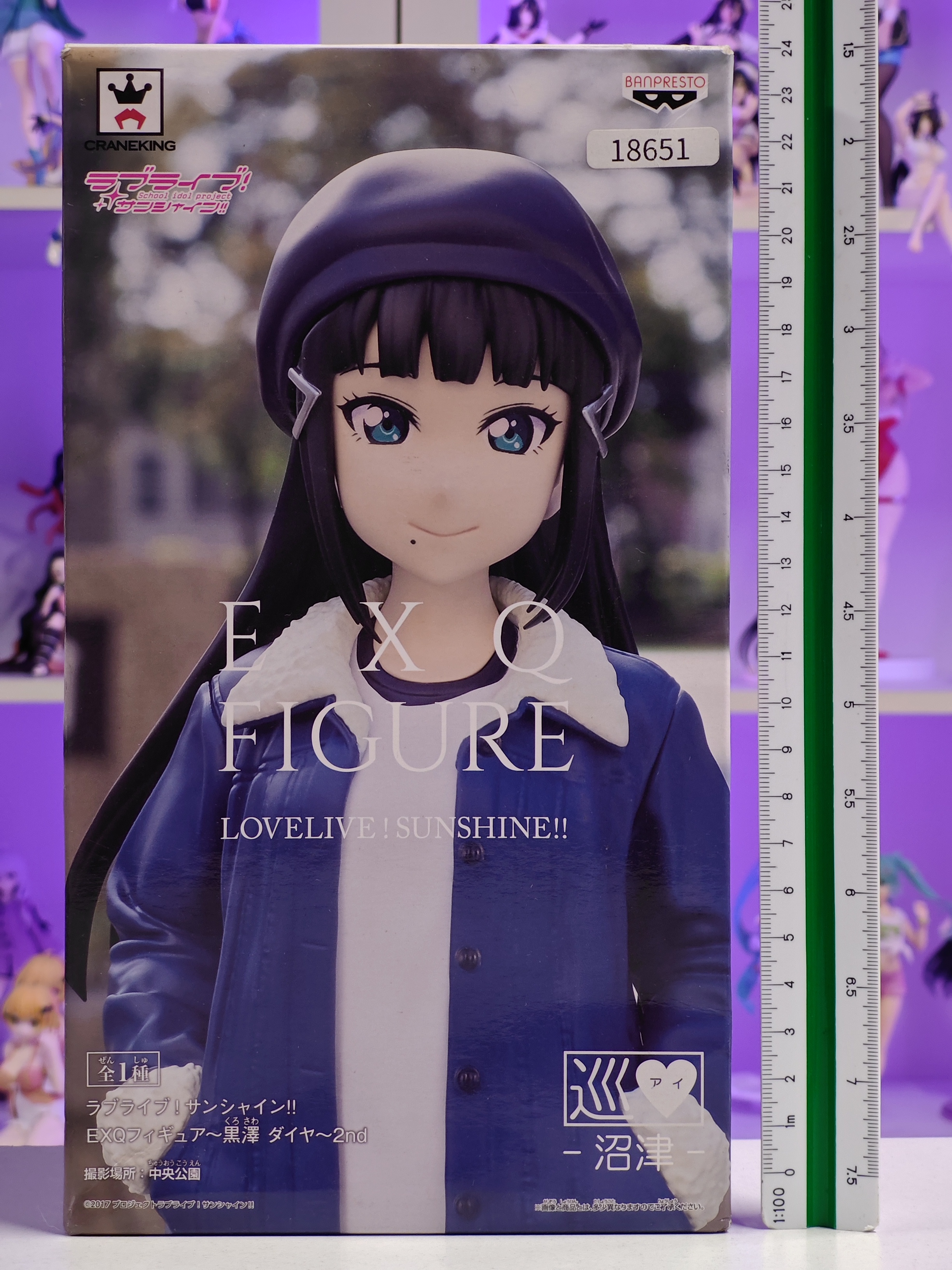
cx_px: 476
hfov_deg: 18.4
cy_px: 635
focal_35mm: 80
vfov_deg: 24.4
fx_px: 2934
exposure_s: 1/15.6
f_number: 2.4
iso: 400
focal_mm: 7.48
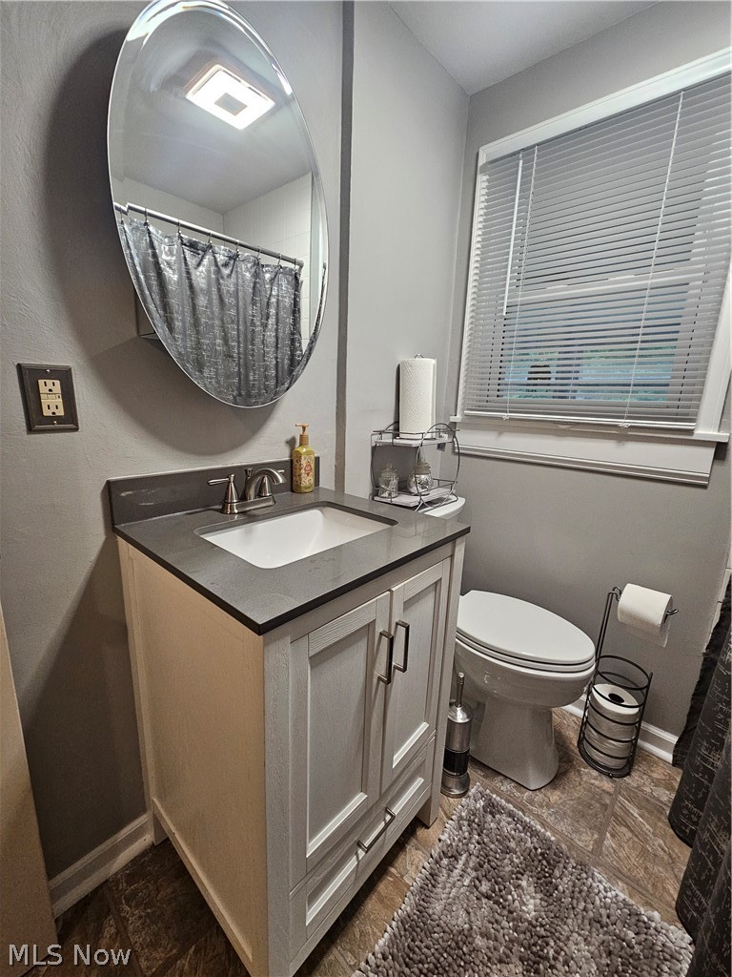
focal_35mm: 13
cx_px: 366
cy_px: 488
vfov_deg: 106.2
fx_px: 367
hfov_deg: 89.9
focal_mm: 2.2
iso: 400
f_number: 2.2
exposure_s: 1/60
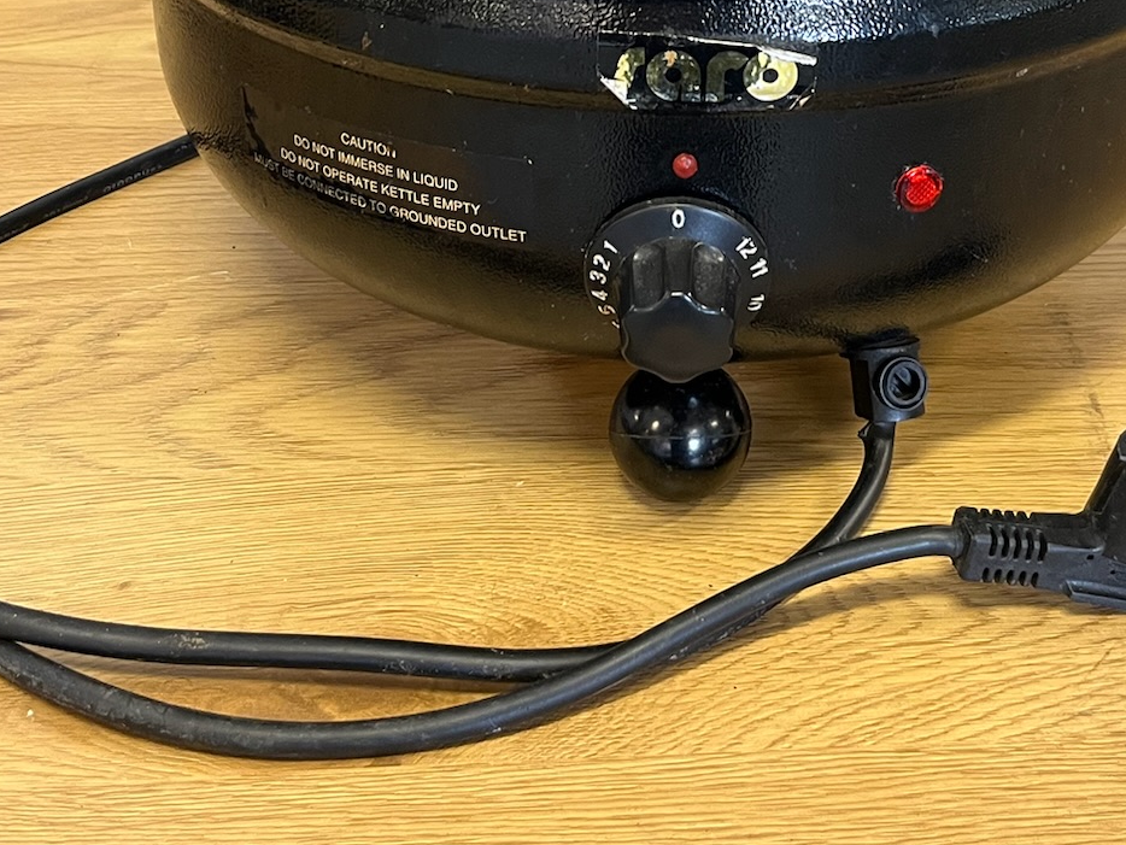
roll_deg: -1.3
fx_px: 1855
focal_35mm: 57
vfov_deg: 23.5
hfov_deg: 33.7
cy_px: -169
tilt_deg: -19.5
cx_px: 664
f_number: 1.6
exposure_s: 1/50
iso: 160
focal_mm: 5.1
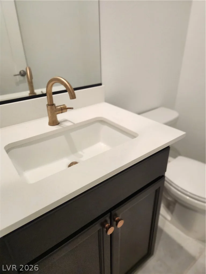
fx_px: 182
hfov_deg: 58.9
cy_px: 137
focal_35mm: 23
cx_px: 103
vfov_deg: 73.9
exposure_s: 1/120
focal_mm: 5.4
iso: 125
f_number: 1.8
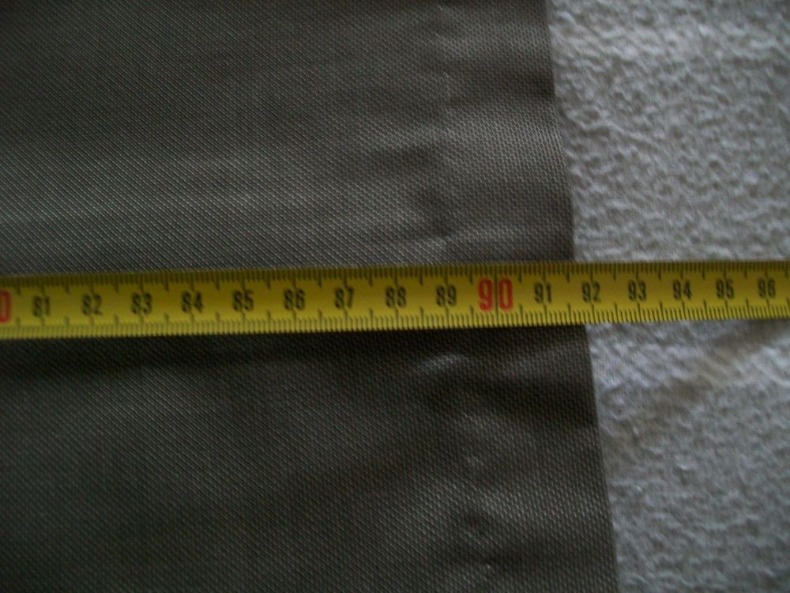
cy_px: 296
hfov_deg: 54.0
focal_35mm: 34
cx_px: 395
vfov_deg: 41.8
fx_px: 776
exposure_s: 1/8
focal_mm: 6.1
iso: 200
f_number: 2.7
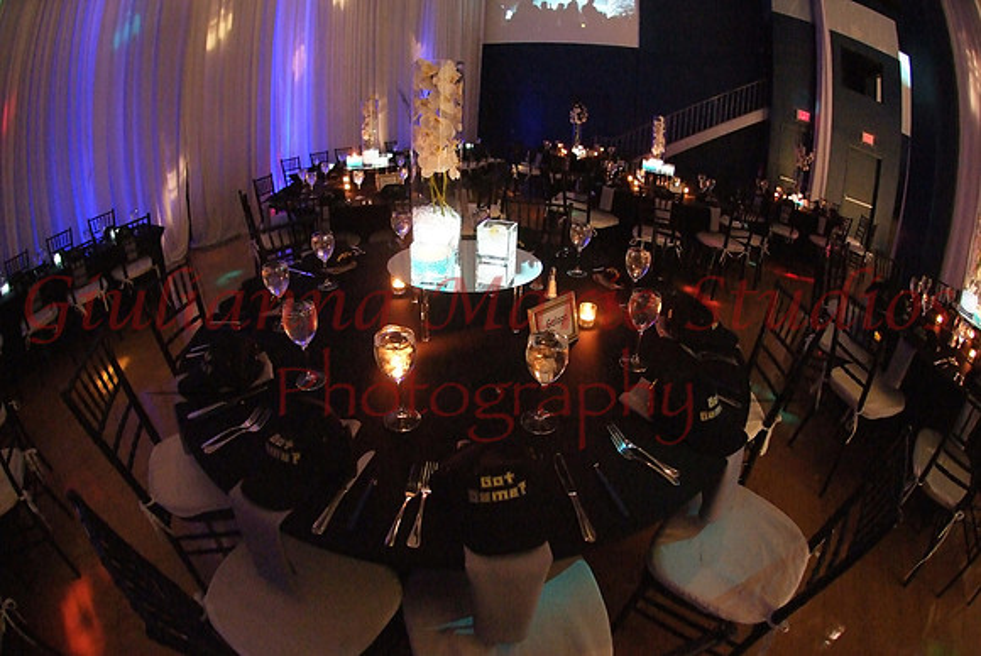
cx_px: 490
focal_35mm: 16
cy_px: 328
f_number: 2.8
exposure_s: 1/27
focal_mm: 10.5
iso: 3200
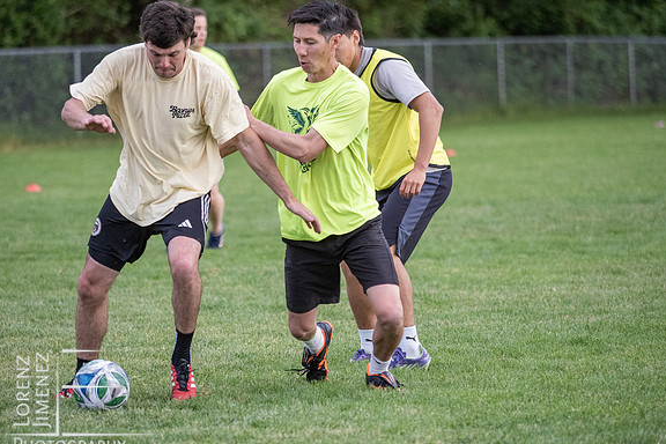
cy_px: 224
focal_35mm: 314
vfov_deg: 4.4
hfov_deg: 6.6
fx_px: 5809
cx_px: 333
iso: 1250
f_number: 2.8
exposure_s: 1/800
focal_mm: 150
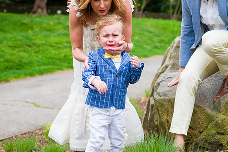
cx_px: 118
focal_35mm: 77
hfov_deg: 26.3
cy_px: 68
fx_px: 487
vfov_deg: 17.7
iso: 200
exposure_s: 1/400
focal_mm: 60
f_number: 4.5
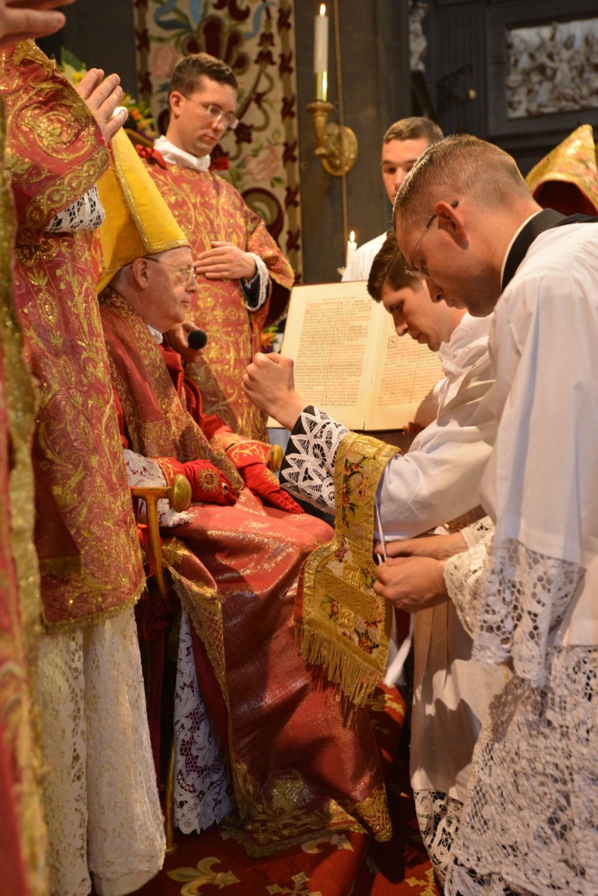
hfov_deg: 37.9
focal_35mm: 35
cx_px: 299
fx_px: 871
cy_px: 448
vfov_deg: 54.4
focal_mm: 35
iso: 1600
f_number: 4.5
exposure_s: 1/80
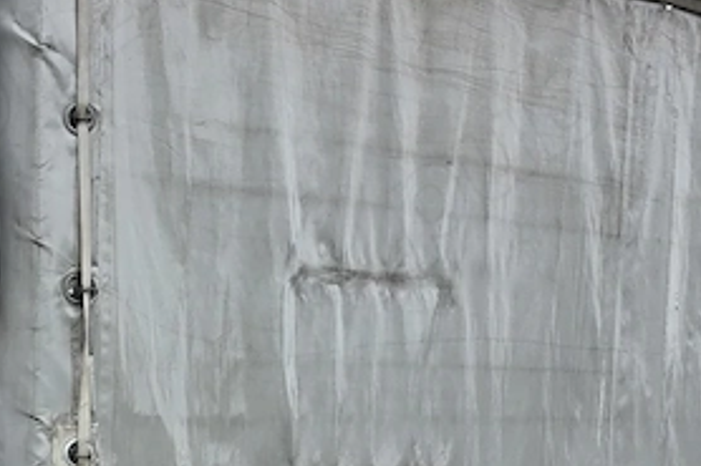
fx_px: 1674
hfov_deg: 21.2
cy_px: 730
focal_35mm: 86
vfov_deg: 14.6
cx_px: -232
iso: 64
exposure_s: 1/3300
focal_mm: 6.5
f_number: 1.4
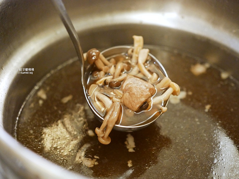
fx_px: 345
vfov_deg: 29.1
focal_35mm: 50
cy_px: 90
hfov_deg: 38.2
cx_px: 120
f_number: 1.8
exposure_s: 1/60
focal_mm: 25
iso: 3200
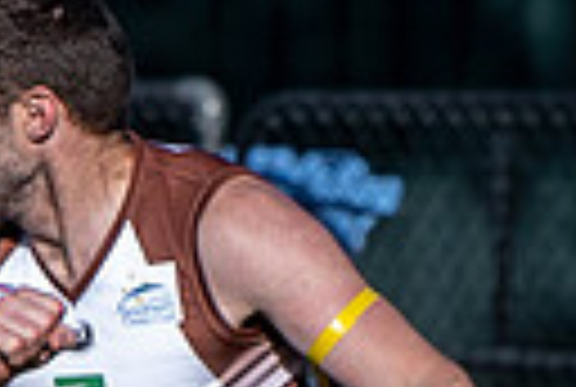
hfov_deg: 0.5
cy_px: 706
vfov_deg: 0.4
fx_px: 62642
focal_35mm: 3906
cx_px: 206
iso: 220
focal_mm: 200
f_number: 5
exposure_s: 1/1250
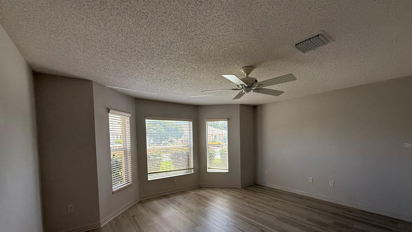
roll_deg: +1.0
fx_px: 175
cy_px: 145
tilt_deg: -2.0
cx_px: 214
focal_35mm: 16
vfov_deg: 66.1
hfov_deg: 99.3
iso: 200
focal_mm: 2.22
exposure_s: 1/120
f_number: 2.2
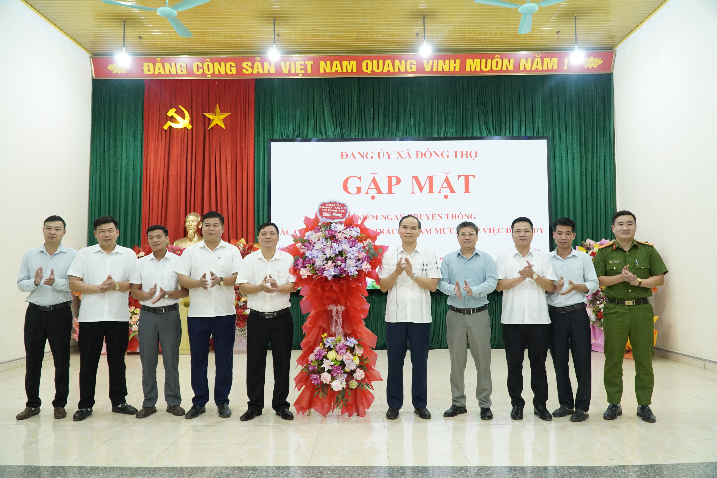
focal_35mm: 27
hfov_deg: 67.4
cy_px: 239
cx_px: 358
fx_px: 538
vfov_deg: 47.9
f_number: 4.5
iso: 1250
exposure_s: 1/60
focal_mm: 18
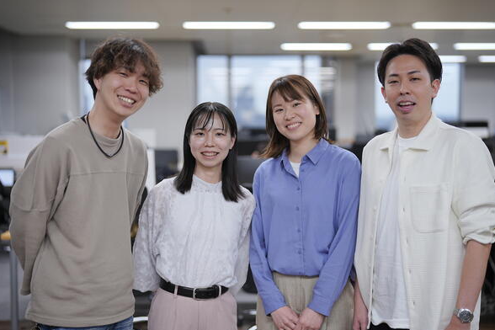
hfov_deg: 38.9
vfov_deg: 26.5
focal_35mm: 51
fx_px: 701
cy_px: 168
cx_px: 248
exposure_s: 1/100
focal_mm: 50
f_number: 1.4
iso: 100
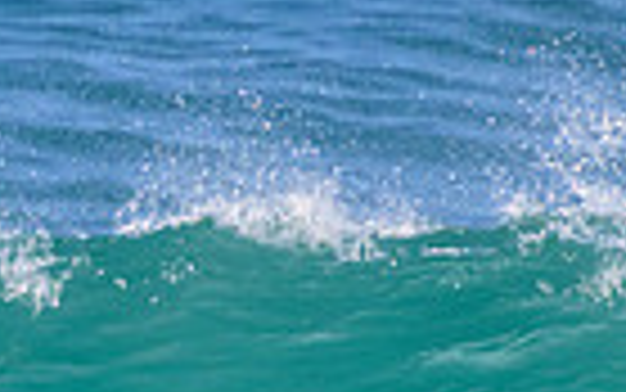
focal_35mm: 4039
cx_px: -232
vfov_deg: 0.3
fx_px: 68935
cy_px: 501
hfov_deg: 0.5
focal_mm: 800
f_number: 11
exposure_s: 1/2000
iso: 2200
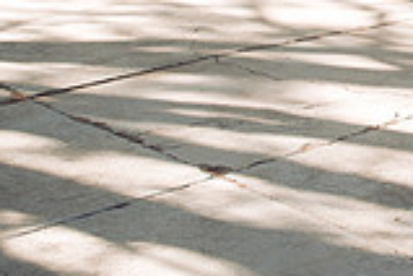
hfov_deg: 14.9
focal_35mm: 128
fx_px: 1468
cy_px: -184
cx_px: 621
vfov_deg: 10.2
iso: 100
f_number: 4
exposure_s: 1/160
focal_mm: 35
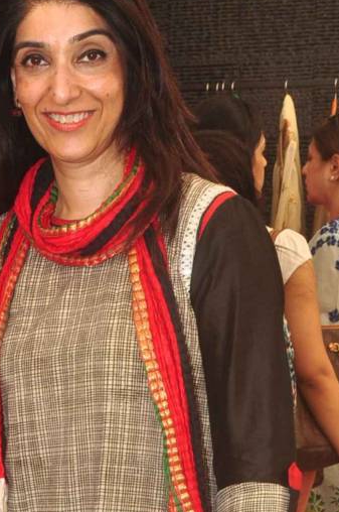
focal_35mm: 104
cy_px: 615
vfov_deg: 18.6
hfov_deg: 12.9
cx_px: -13
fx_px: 1474
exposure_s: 1/160
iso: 400
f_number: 7.1
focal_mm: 22
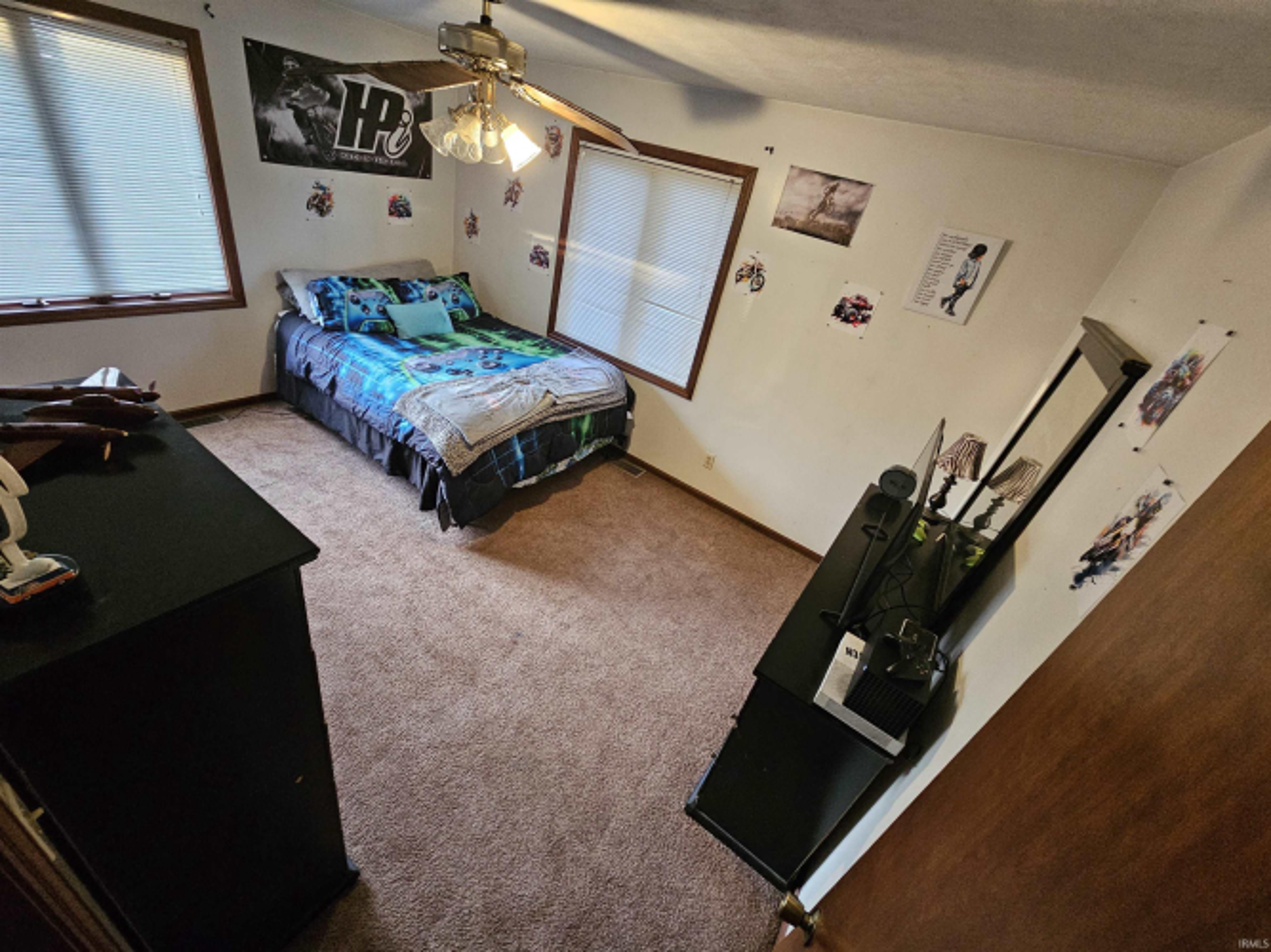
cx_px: 636
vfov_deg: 89.9
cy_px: 476
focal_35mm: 13
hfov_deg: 106.2
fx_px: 477
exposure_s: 1/30
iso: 500
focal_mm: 2.2
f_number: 2.2
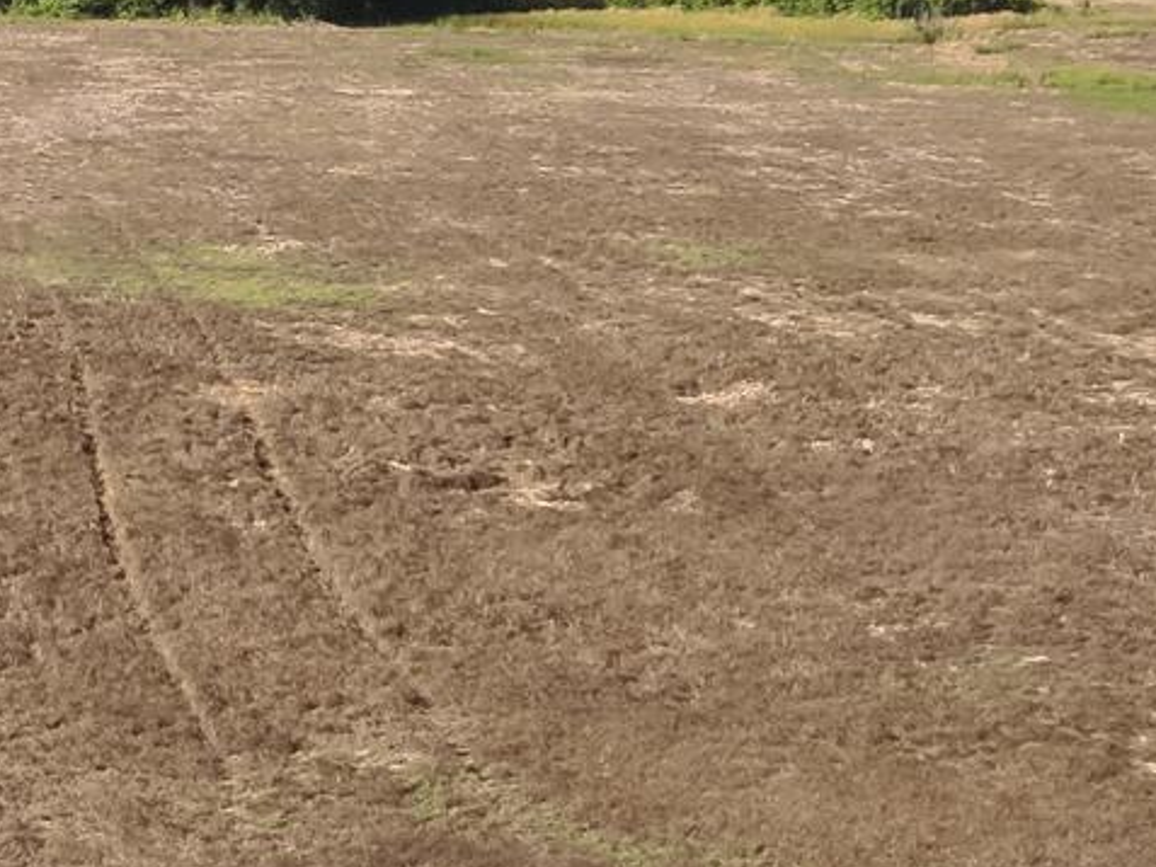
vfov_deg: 14.4
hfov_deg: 18.0
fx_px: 3441
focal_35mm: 103
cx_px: -286
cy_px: 434
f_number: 2.8
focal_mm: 4.4
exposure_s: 1/800
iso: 100
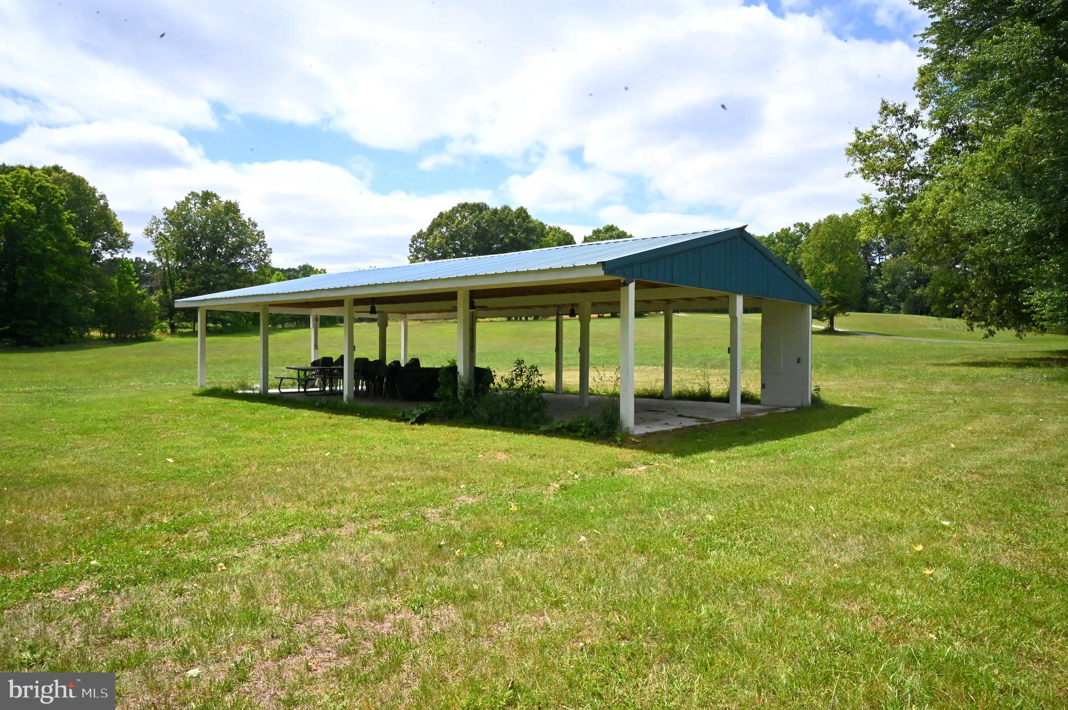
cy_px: 355
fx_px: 682
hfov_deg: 76.1
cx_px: 534
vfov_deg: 55.0
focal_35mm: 23
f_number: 22
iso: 6400
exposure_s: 1/2000
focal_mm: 23
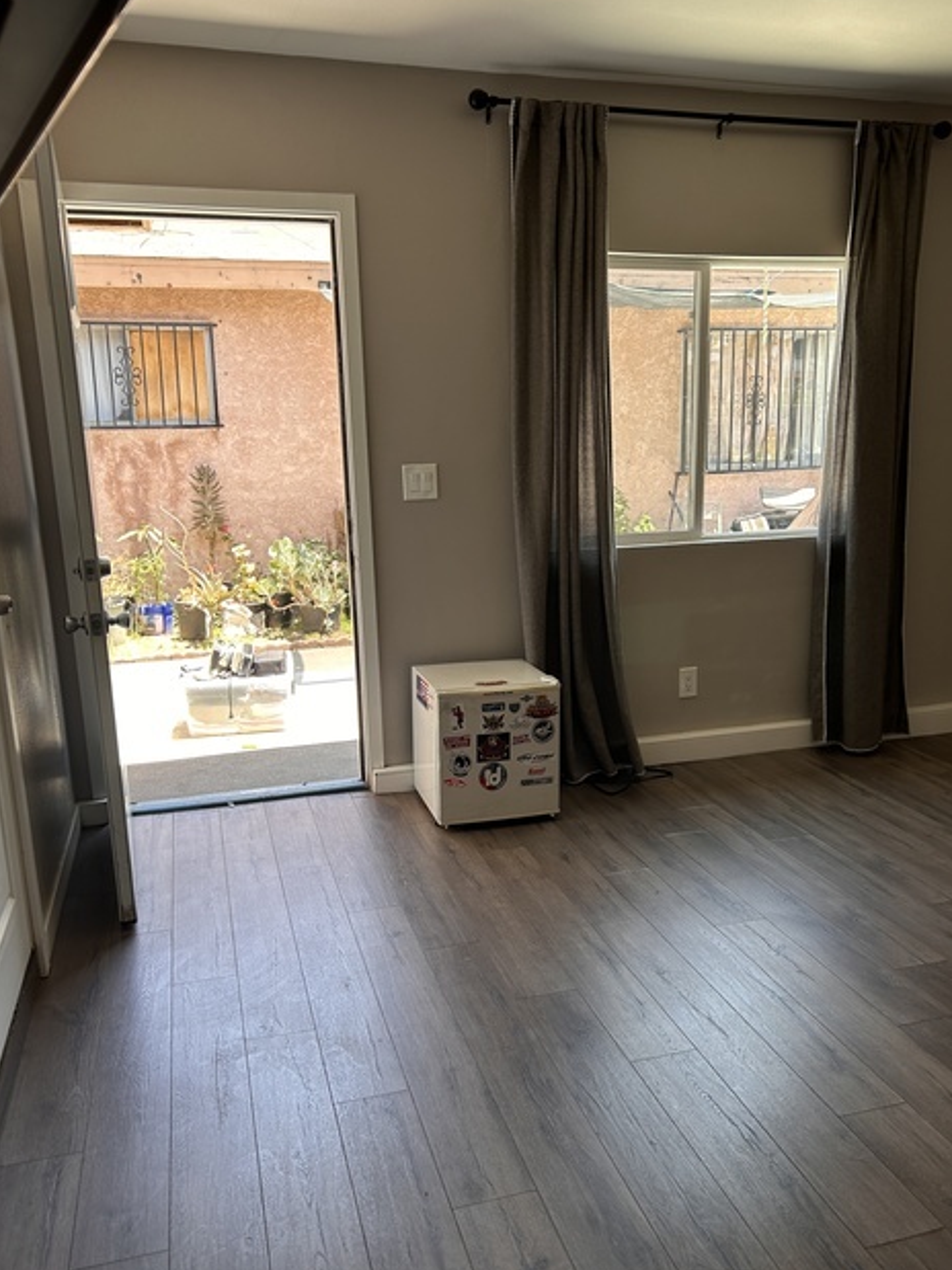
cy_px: 670
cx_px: 501
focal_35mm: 28
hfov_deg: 49.7
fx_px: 1027
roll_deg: +1.6
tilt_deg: -12.9
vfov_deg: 63.4
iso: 40
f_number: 1.5
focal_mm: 5.7
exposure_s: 1/162
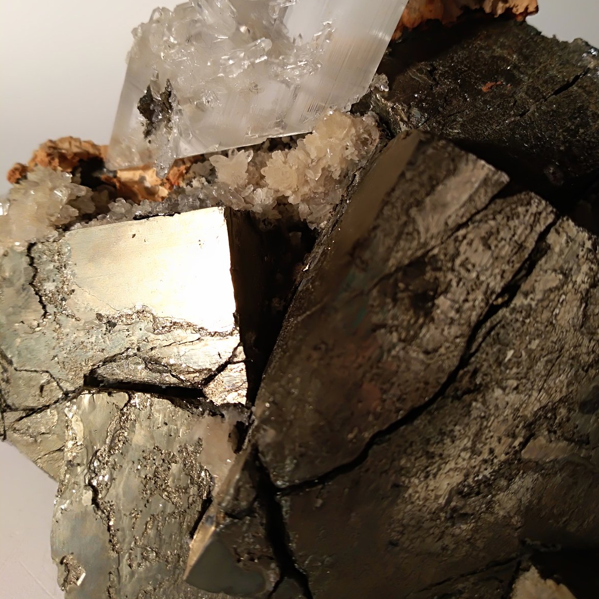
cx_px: 300
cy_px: 245
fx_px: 607
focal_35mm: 31
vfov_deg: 52.2
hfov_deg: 52.5
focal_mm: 3.54
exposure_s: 1/100
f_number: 2
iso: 107
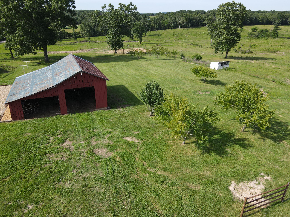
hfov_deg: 71.6
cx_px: 145
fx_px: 201
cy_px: 108
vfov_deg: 56.8
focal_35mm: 24
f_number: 2.8
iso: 100
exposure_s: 1/350
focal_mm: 4.5
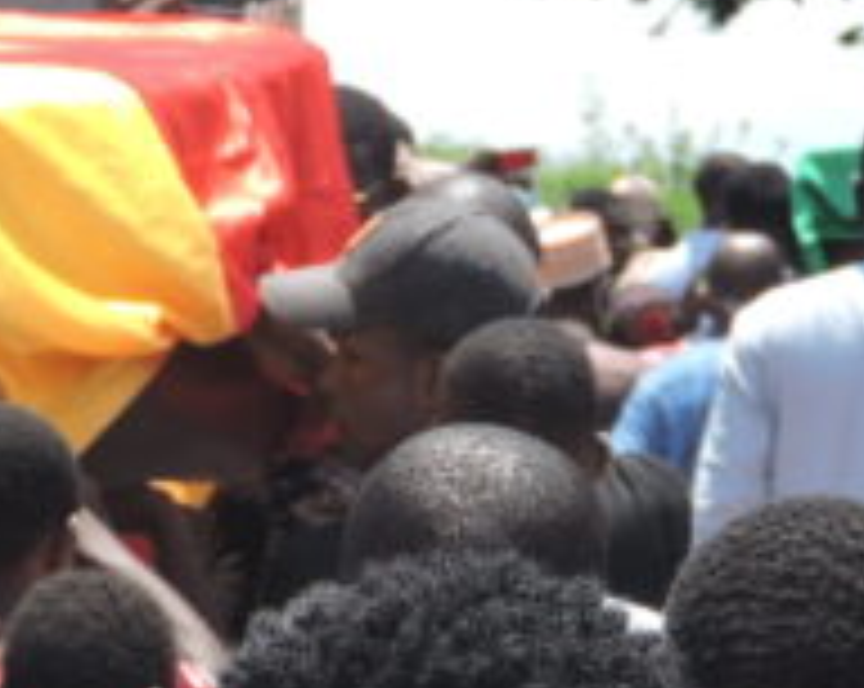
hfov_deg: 3.2
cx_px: -486
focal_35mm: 603
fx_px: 15396
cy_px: 562
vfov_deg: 2.6
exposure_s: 1/320
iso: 100
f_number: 4.5
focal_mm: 30.3
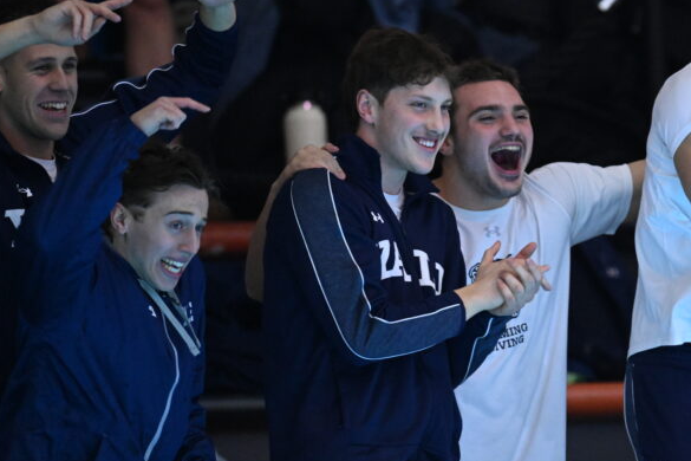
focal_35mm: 739
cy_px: 214
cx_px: 630
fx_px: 14184
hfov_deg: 2.8
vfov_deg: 1.9
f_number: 2.8
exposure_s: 1/640
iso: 6400
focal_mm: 400
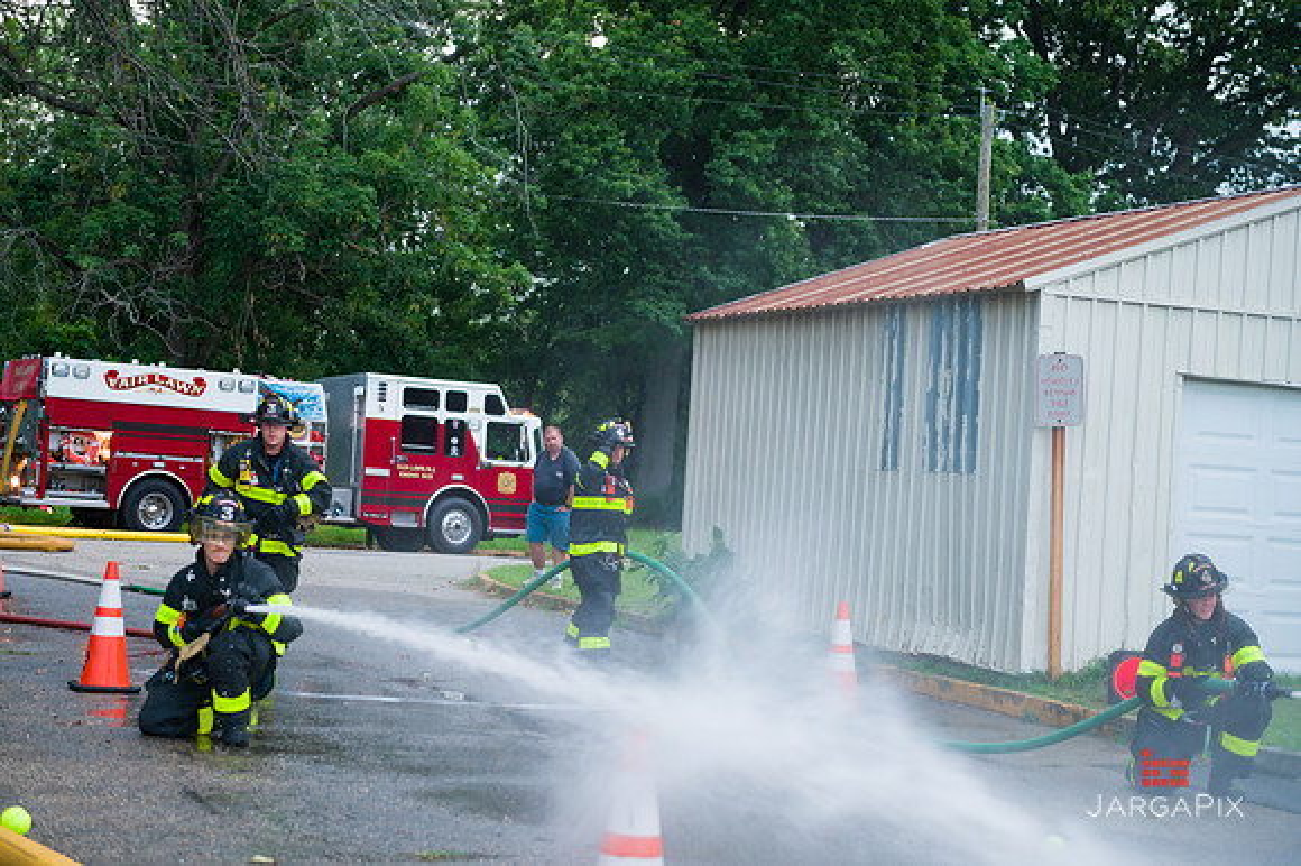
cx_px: 650
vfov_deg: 19.4
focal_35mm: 70
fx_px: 2528
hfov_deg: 28.9
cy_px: 433
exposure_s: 1/200
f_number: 3.2
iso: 1000
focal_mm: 70
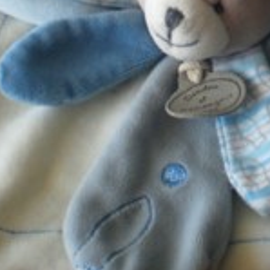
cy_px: -67
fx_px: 1032
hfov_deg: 14.8
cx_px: 223
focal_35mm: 117
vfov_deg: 14.4
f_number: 3.1
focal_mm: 6.3
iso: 64
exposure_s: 1/69.2
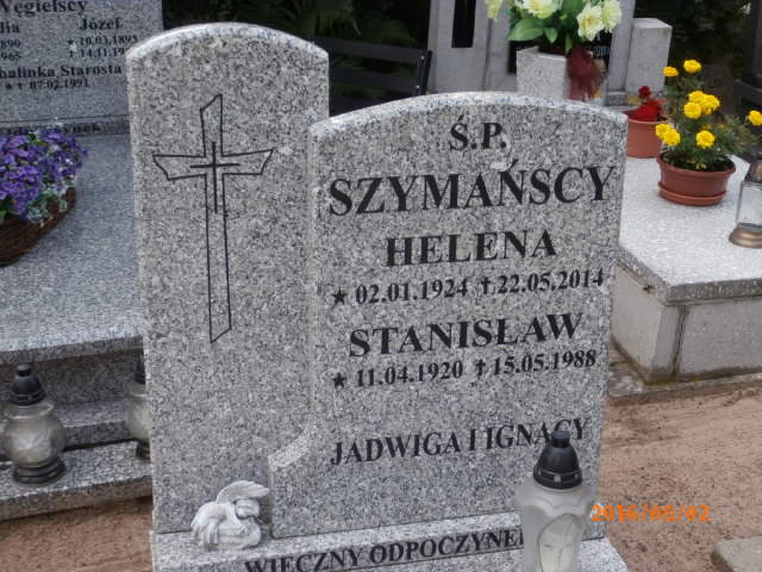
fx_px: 1255
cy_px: 286
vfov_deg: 25.7
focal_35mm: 57
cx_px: 381
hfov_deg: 33.8
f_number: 4.5
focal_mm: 10.11
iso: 100
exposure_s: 1/125
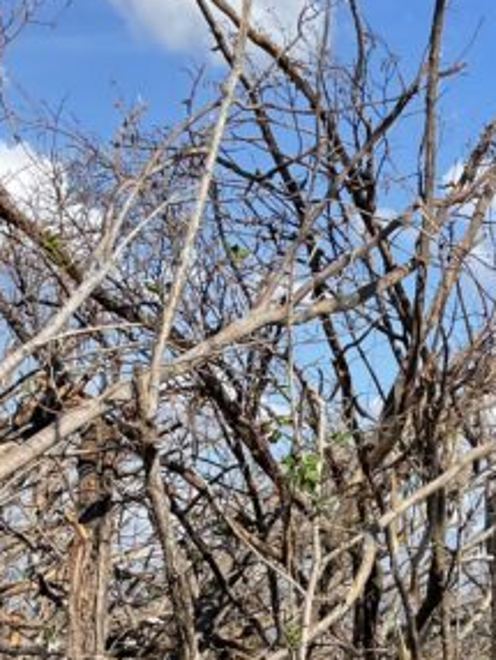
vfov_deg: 18.7
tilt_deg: -11.5
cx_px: 611
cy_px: 985
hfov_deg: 15.3
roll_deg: -3.1
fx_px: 1774
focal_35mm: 93
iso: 32
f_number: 1.6
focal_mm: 4.2
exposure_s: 1/3300
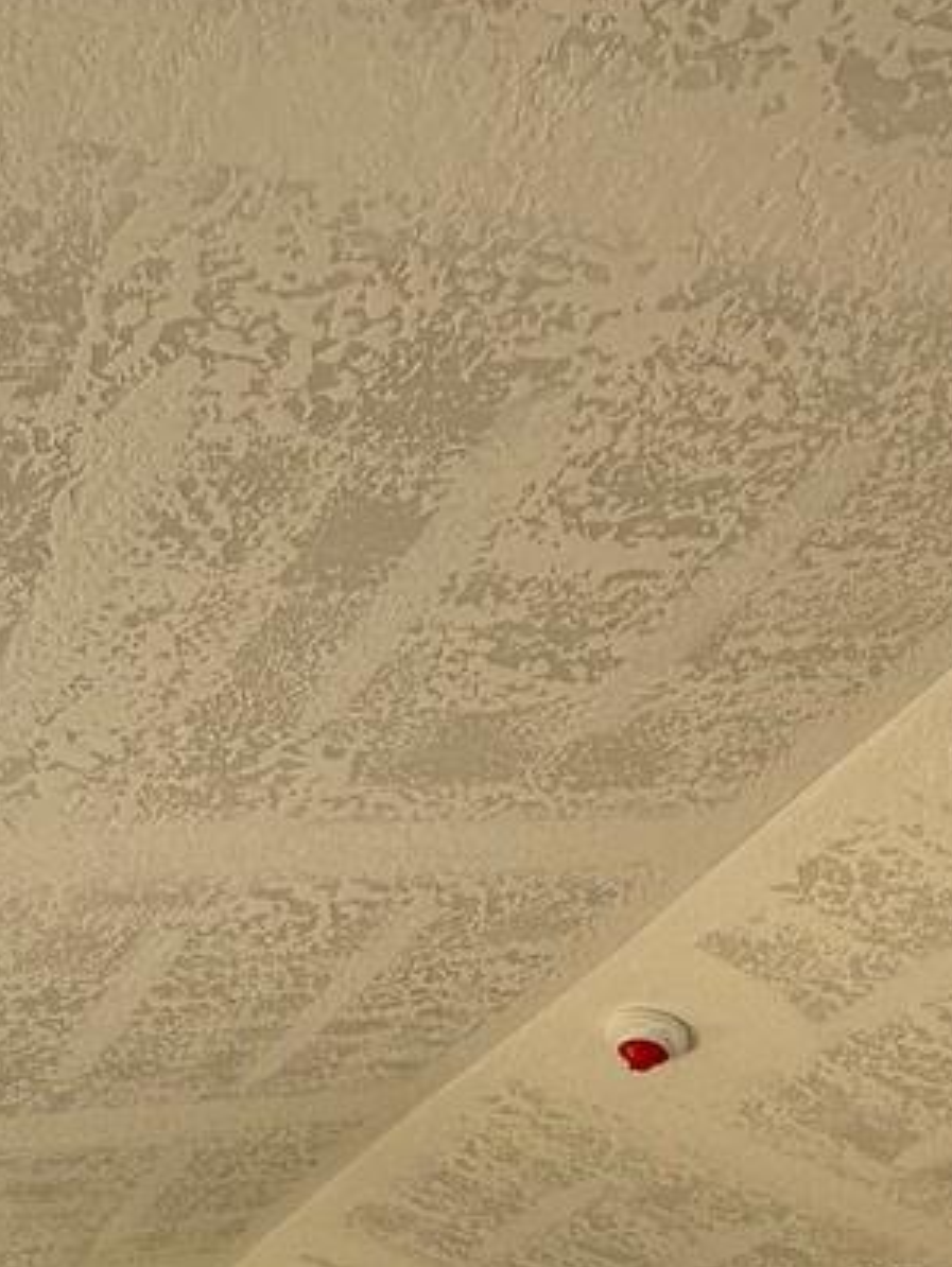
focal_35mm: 54
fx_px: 1978
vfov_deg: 30.1
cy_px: 1538
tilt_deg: +9.9
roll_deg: +0.9
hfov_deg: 27.1
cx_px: 439
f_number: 2.2
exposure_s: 1/121
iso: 64
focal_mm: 2.22
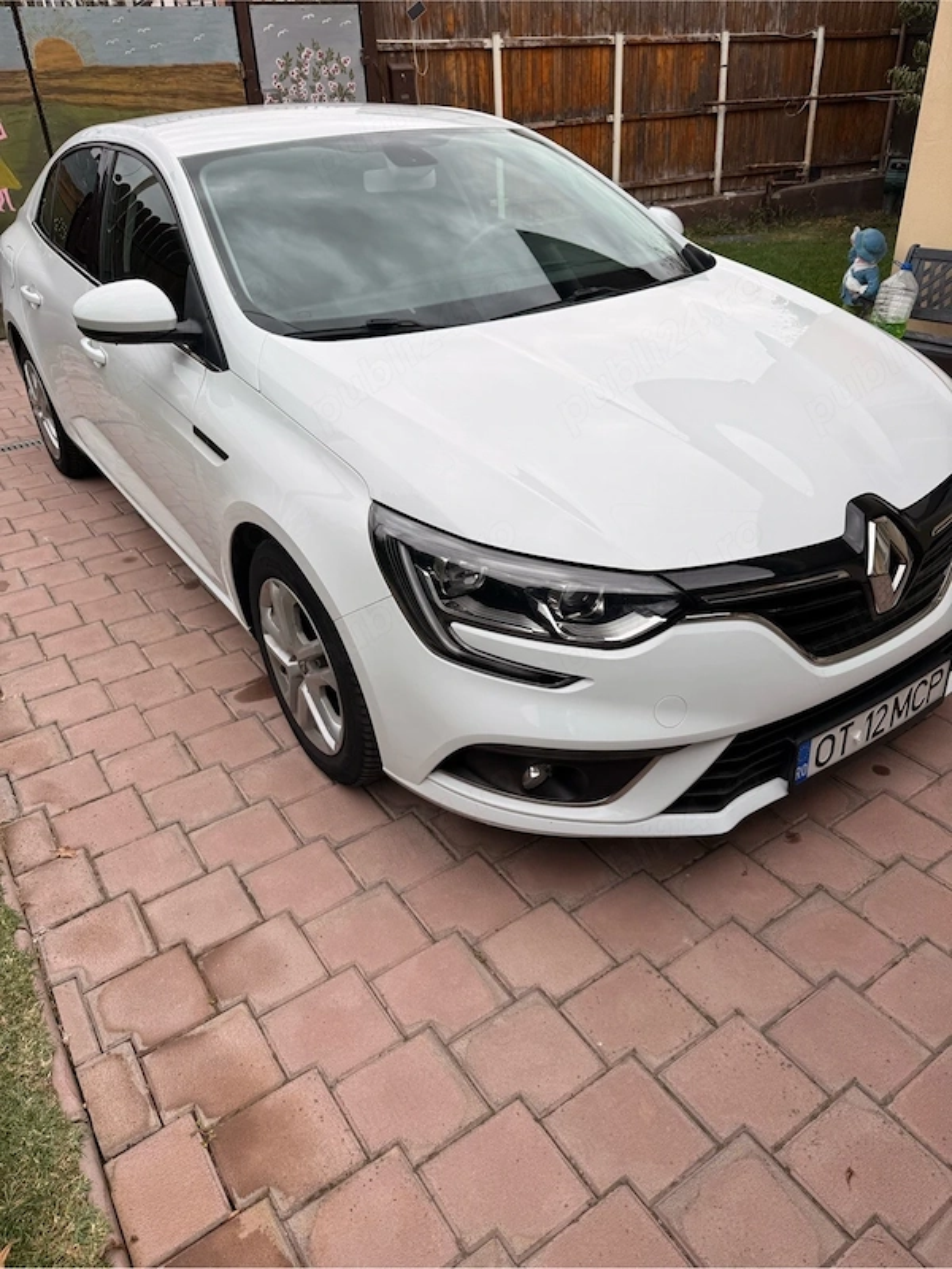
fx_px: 880
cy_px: 634
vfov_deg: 71.6
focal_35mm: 24
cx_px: 476
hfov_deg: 56.8
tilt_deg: -30.5
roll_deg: +2.6
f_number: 1.78
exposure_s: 1/2525
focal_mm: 6.76
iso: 80
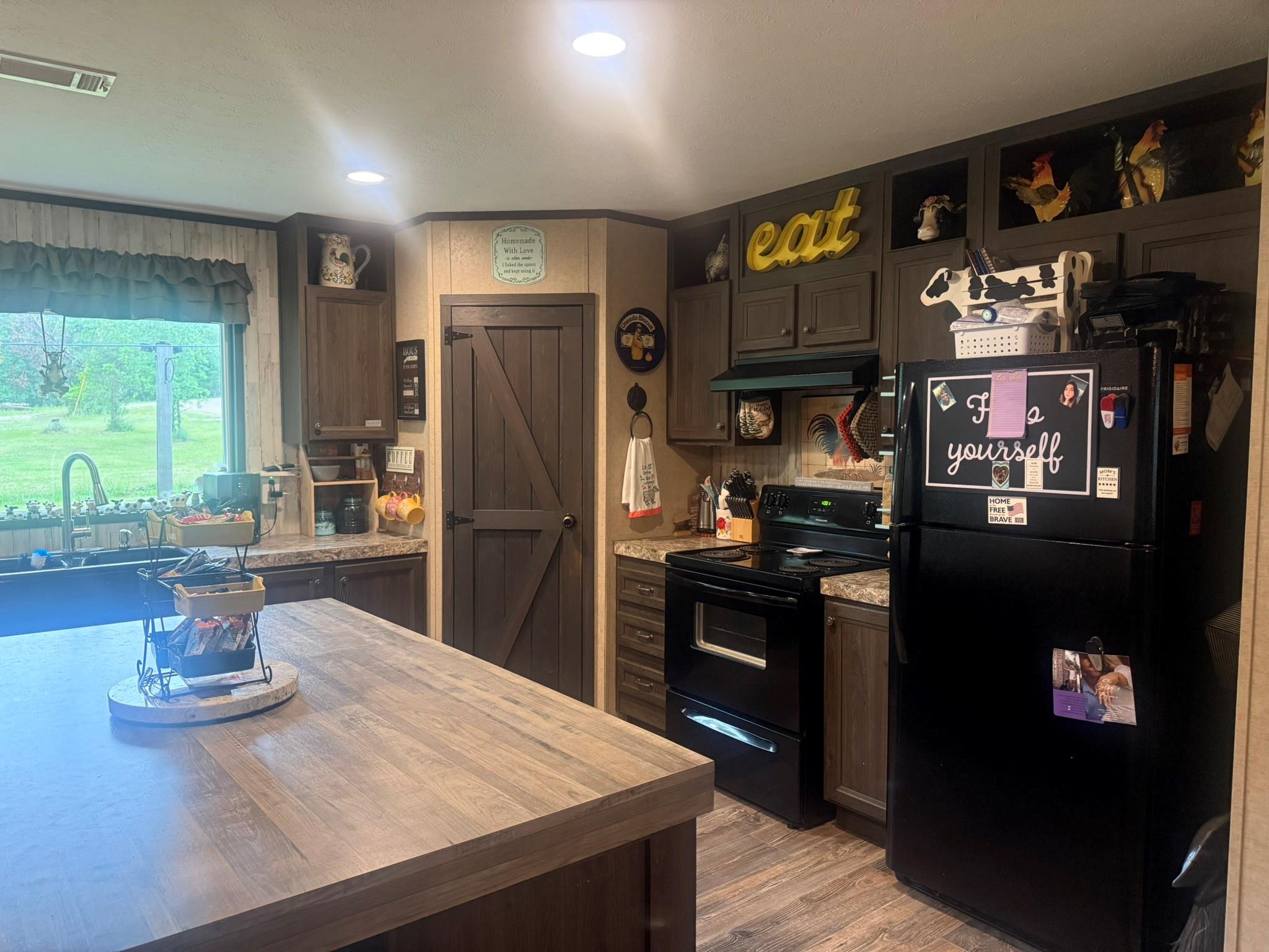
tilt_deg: -3.6
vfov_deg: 56.8
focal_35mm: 24
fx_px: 880
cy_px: 476
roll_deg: -0.2
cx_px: 634
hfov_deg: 71.6
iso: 500
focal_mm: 6.76
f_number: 1.78
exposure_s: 1/60
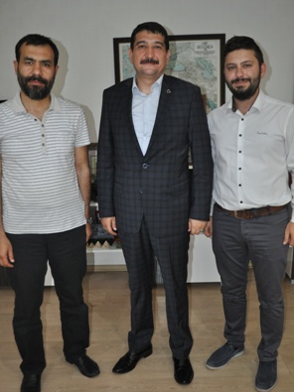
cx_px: 147
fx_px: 408
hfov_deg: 39.6
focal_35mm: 36
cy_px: 210
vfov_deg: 51.3
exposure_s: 1/60
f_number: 3.8
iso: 800
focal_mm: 22
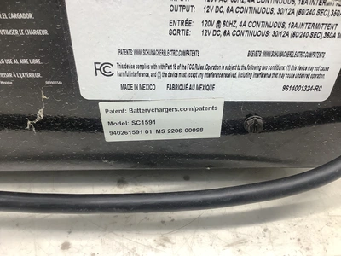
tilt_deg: -39.6
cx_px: 170
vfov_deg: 45.4
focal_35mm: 31
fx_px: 305
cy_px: 128
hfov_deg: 58.4
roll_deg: -1.4
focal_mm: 3.3
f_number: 2.4
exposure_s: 1/60
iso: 100
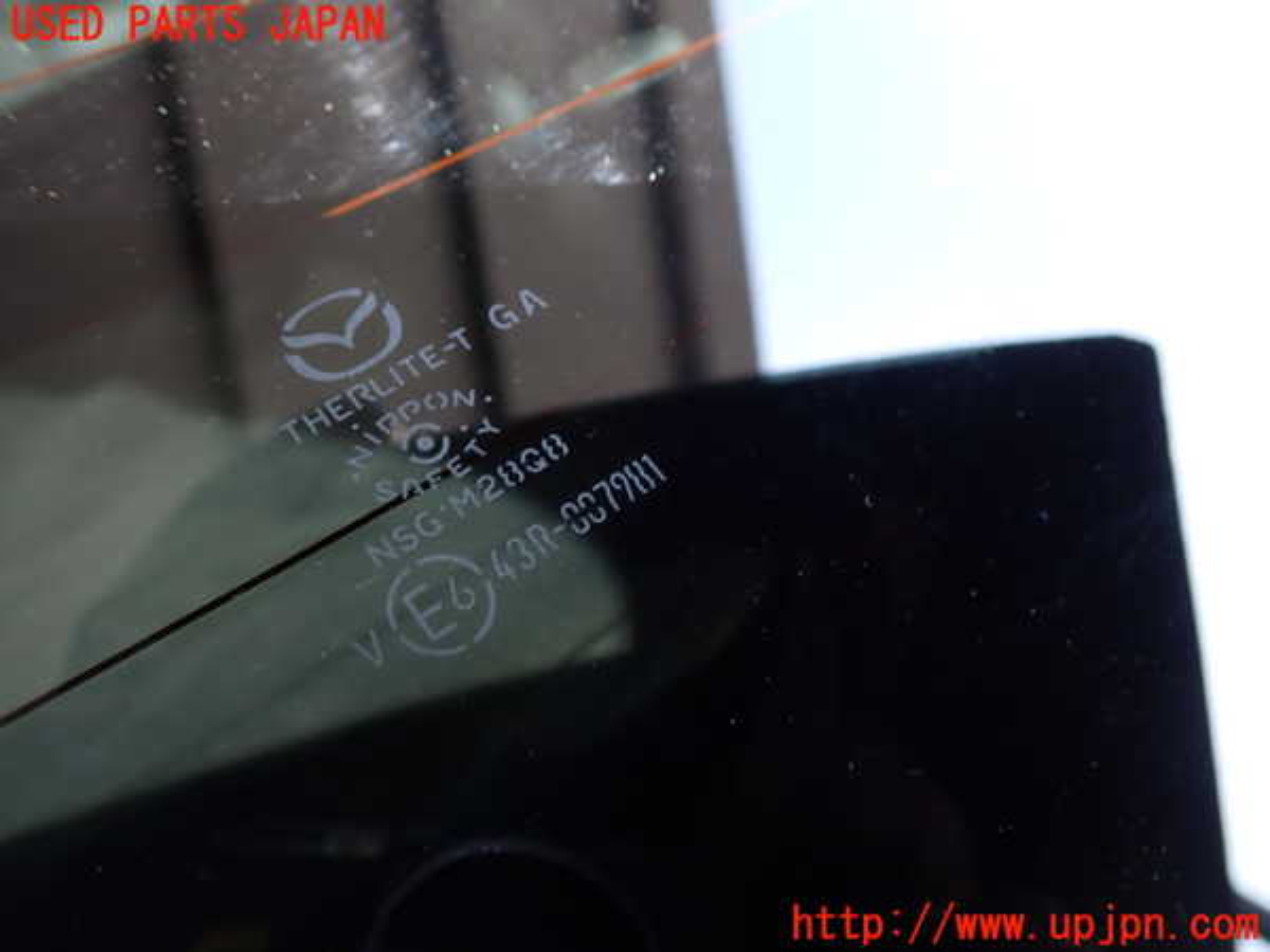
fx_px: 1101
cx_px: 635
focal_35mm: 30
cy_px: 476
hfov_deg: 60.0
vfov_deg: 46.8
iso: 100
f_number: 2.3
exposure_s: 1/100
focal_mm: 5.4
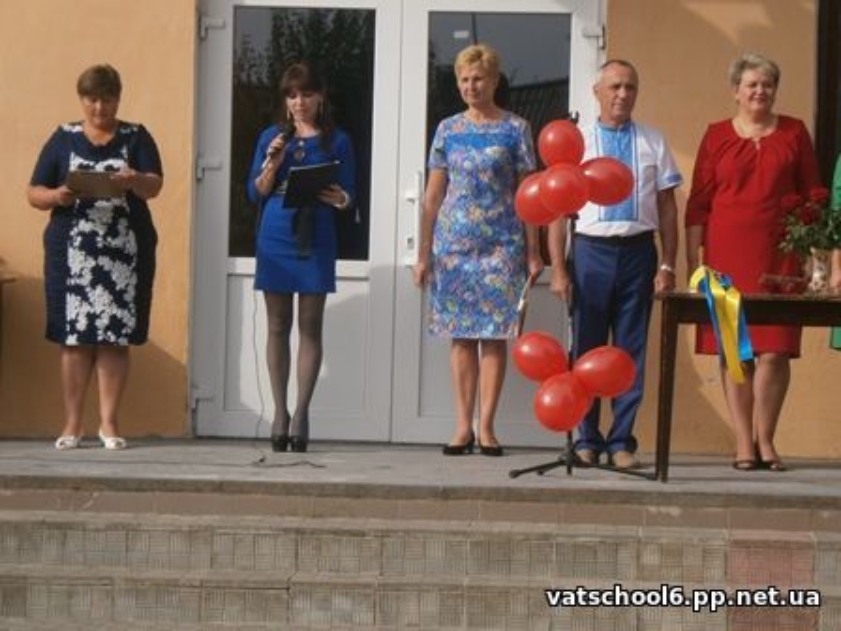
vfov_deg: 11.4
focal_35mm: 130
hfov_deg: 15.2
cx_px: 420
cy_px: 316
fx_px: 3158
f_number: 6.5
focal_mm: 23.5
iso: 80
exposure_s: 1/200
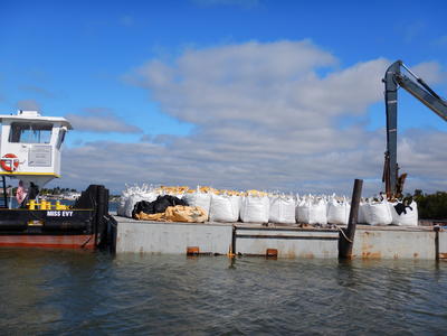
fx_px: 517
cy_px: 168
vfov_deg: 36.0
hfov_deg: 46.8
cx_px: 224
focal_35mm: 40
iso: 125
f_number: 8.4
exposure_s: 1/500
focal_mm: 7.2
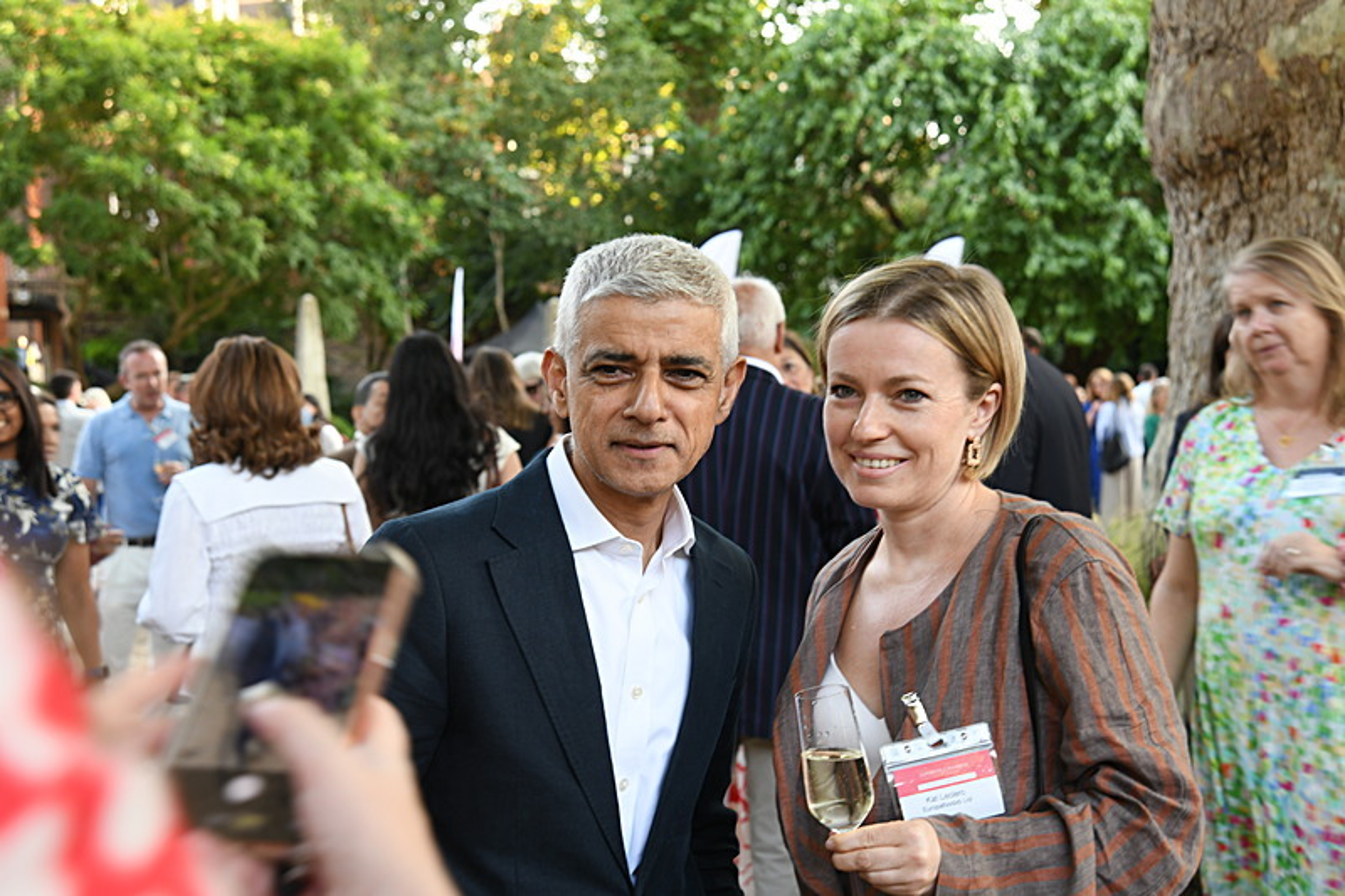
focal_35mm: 50
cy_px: 448
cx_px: 672
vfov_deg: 27.0
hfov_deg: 39.6
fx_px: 1868
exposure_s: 1/40
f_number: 6.3
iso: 400
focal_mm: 50
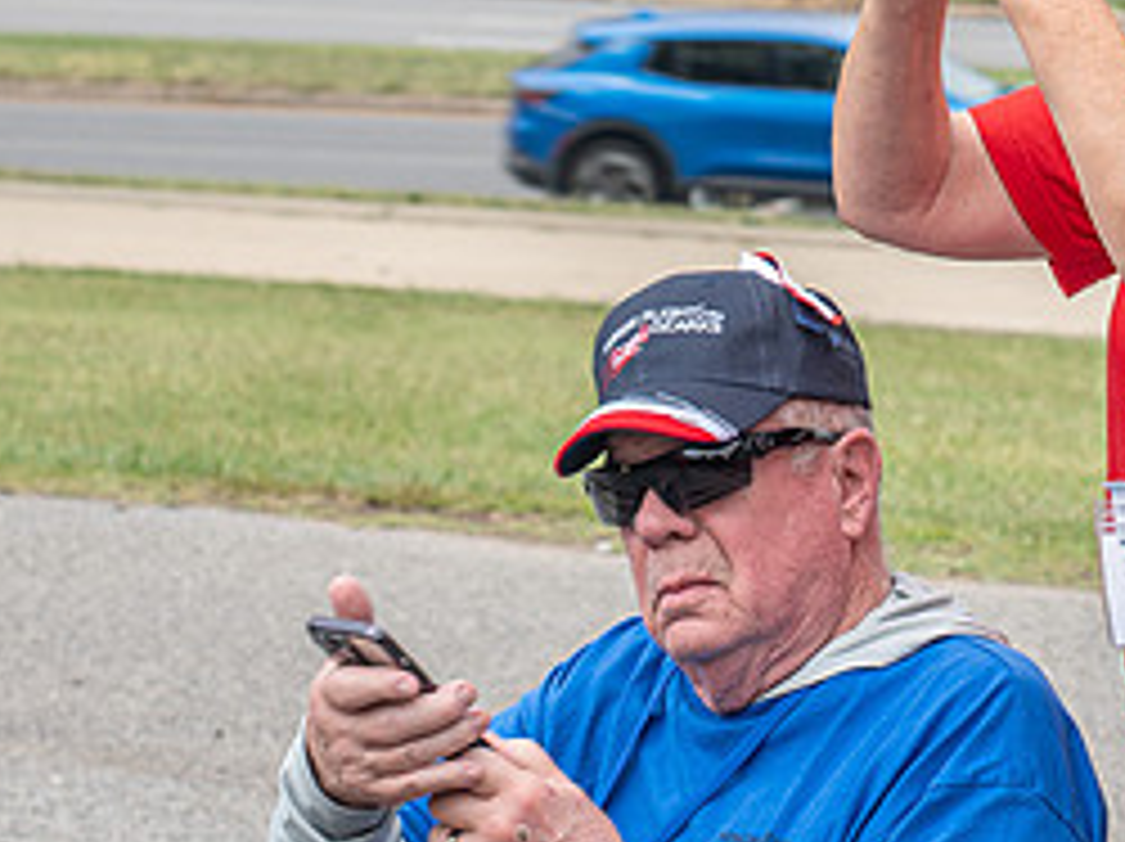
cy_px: -40
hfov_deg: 6.3
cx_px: 1124
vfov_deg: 4.7
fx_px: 10130
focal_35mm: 312
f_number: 7.1
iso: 100
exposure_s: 1/125
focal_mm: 86
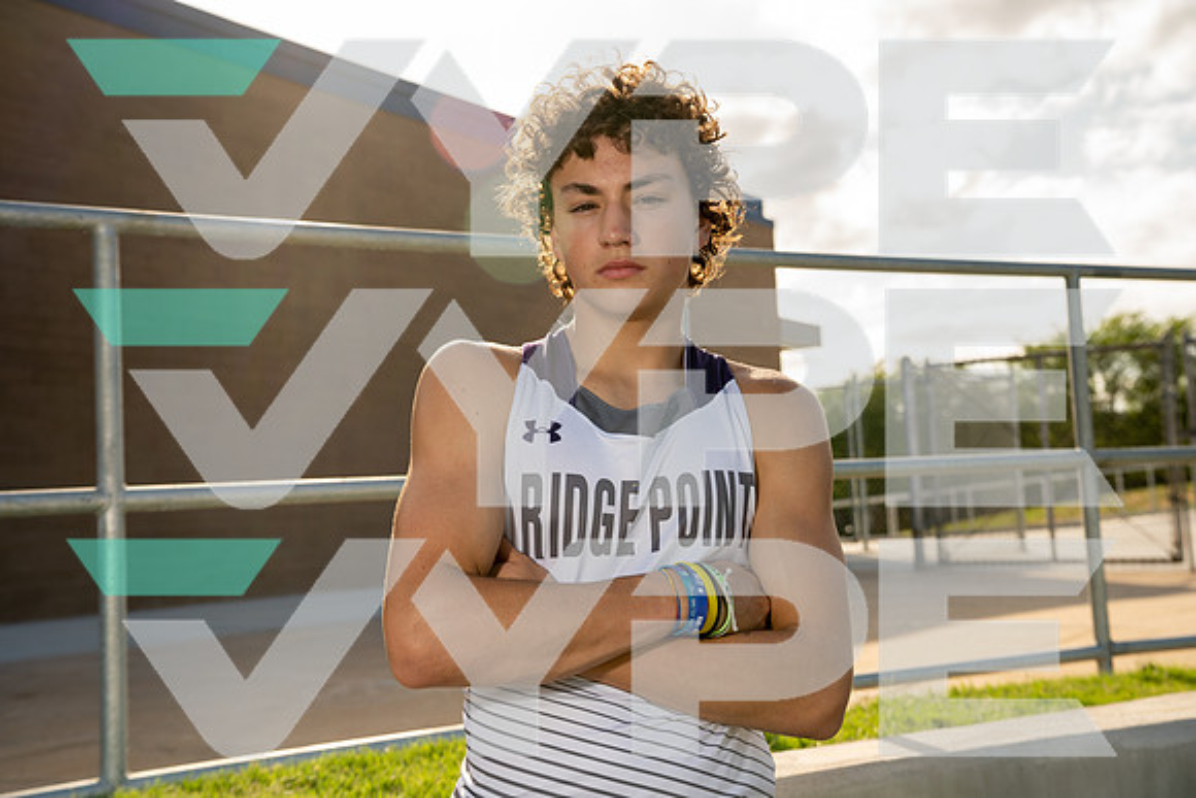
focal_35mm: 47
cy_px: 399
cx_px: 598
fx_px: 1562
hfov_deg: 41.9
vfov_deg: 28.7
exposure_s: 1/250
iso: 100
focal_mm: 47
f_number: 5.6
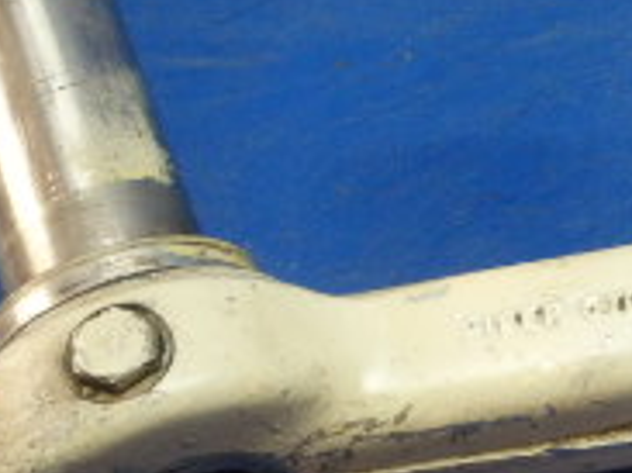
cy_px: 62
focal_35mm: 98
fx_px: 1788
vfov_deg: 14.9
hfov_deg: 17.9
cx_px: 943
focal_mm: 5
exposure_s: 1/30
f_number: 3.9
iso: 400
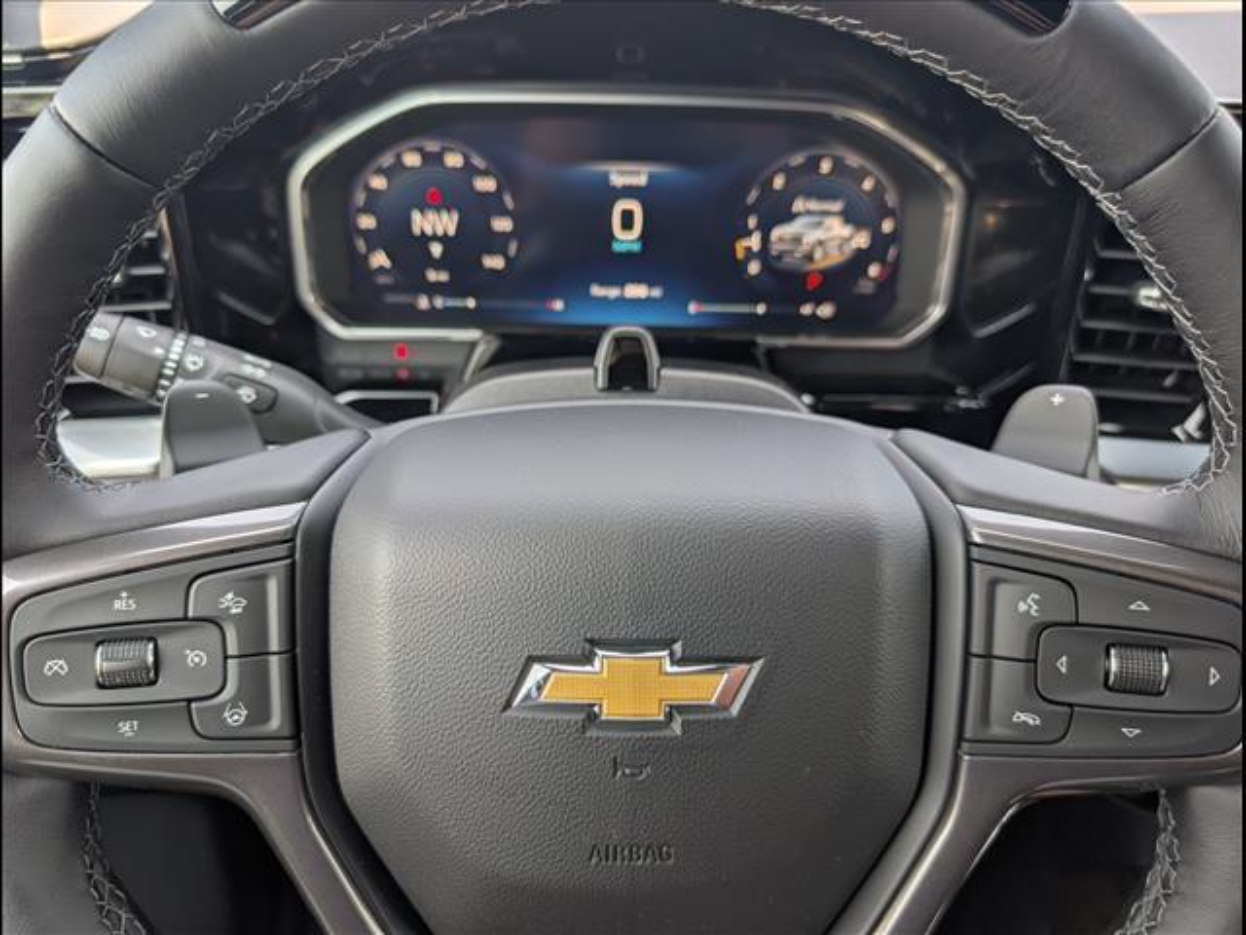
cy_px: 468
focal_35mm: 24
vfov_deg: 56.8
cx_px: 623
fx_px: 864
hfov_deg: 71.6
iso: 20
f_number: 1.68
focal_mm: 6.9
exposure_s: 1/263
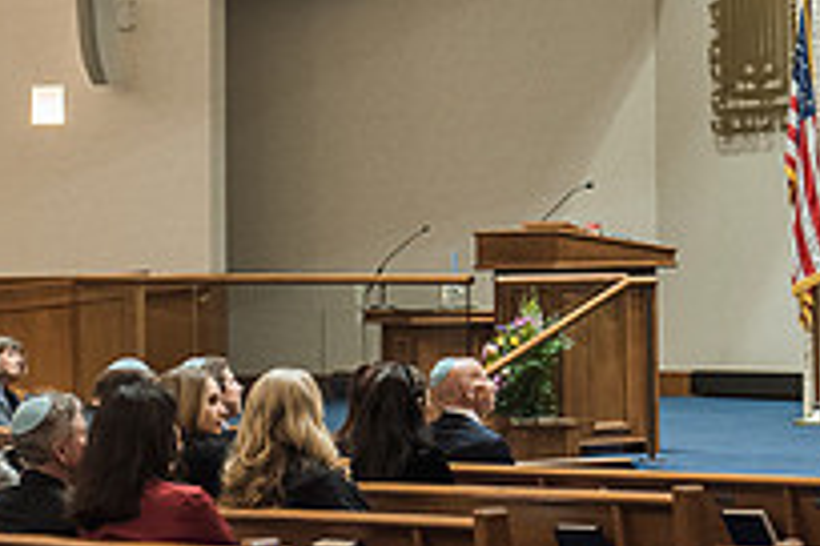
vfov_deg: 8.6
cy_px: -30
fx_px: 3621
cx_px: 920
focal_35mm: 159
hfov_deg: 12.7
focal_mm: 56
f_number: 3.5
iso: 1600
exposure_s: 1/80
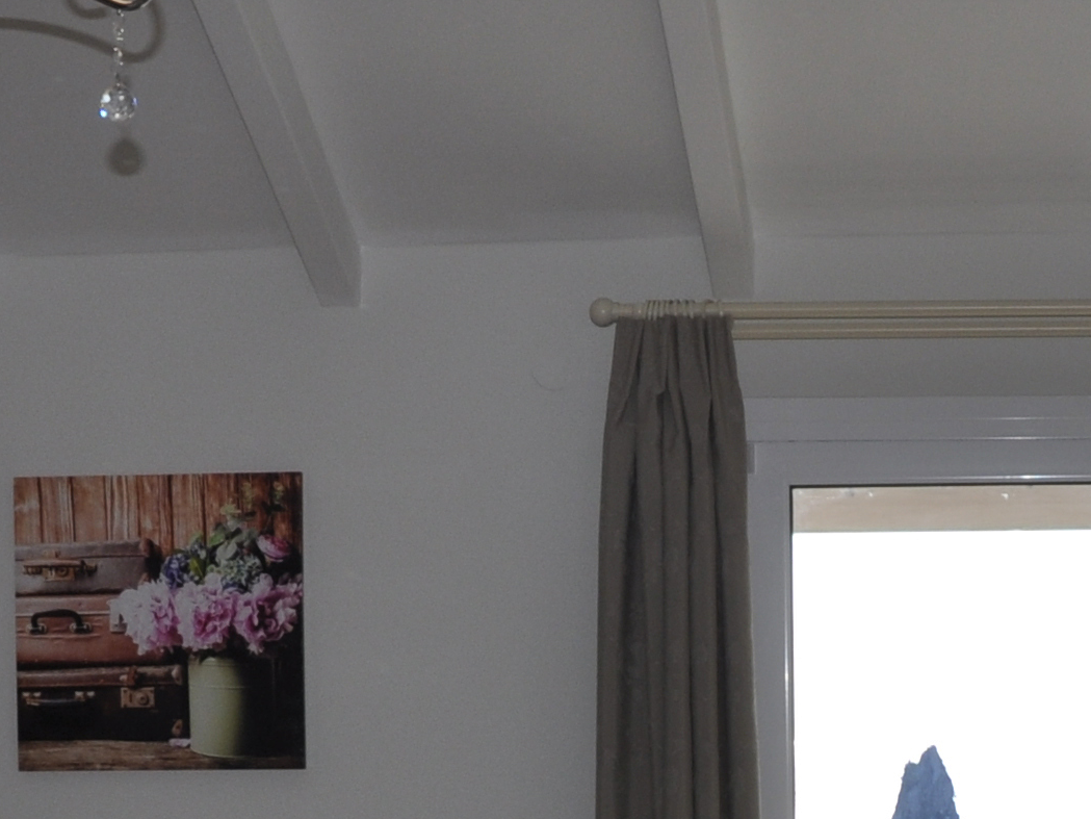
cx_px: 877
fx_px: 3341
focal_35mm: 106
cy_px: 1056
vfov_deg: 13.5
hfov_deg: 18.4
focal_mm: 18
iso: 200
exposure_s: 1/100
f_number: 10
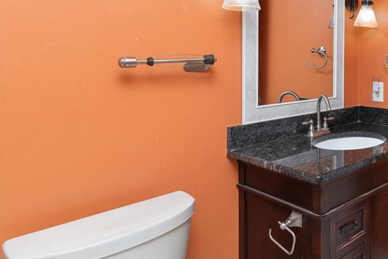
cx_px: 352
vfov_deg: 41.7
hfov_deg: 52.6
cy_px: 84
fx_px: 334
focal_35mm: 31
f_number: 9
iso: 400
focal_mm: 17
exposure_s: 1/80
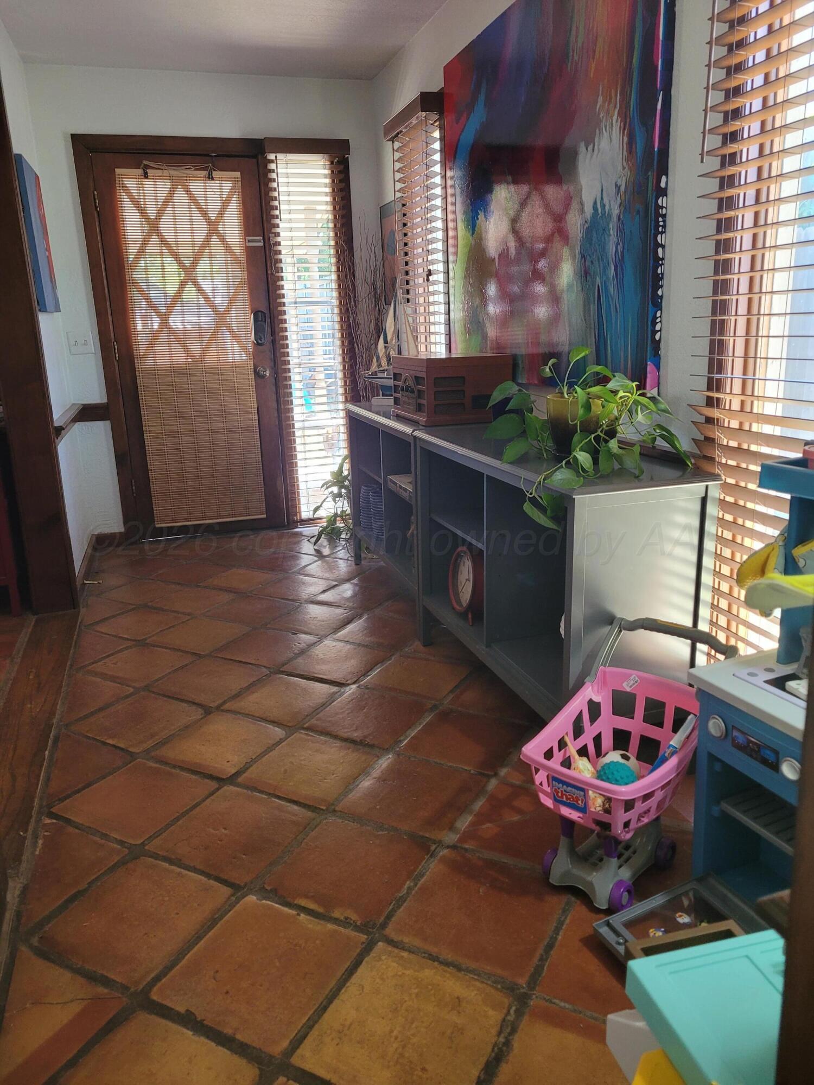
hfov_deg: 53.1
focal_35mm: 26
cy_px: 542
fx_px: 815
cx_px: 407
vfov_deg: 67.3
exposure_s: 1/40
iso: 200
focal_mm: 5.4
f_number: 1.8
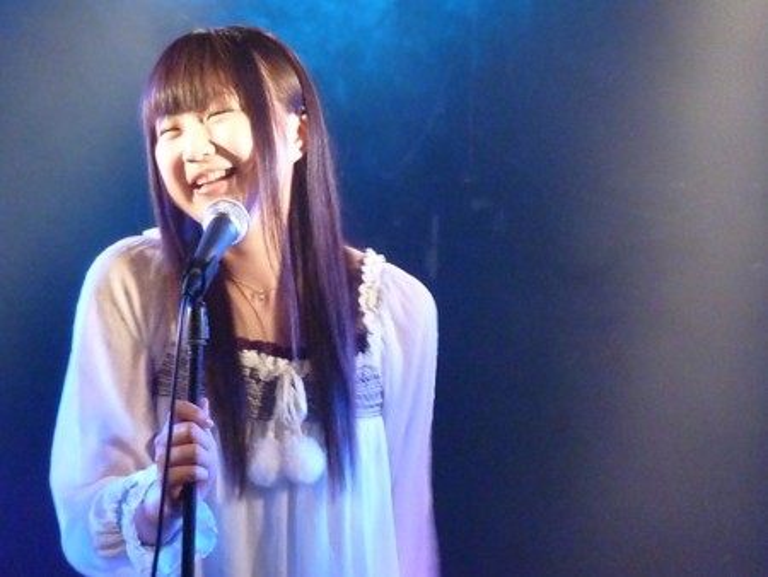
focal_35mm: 300
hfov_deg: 6.6
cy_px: 288
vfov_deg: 5.0
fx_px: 6659
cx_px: 384
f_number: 4.9
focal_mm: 49.2
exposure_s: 1/50
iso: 3200
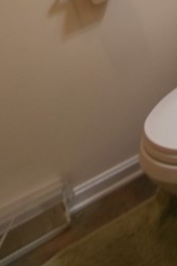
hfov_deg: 18.8
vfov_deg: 22.9
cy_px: -171
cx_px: 262
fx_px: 472
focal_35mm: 64
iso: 400
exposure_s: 1/100
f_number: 5
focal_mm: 10
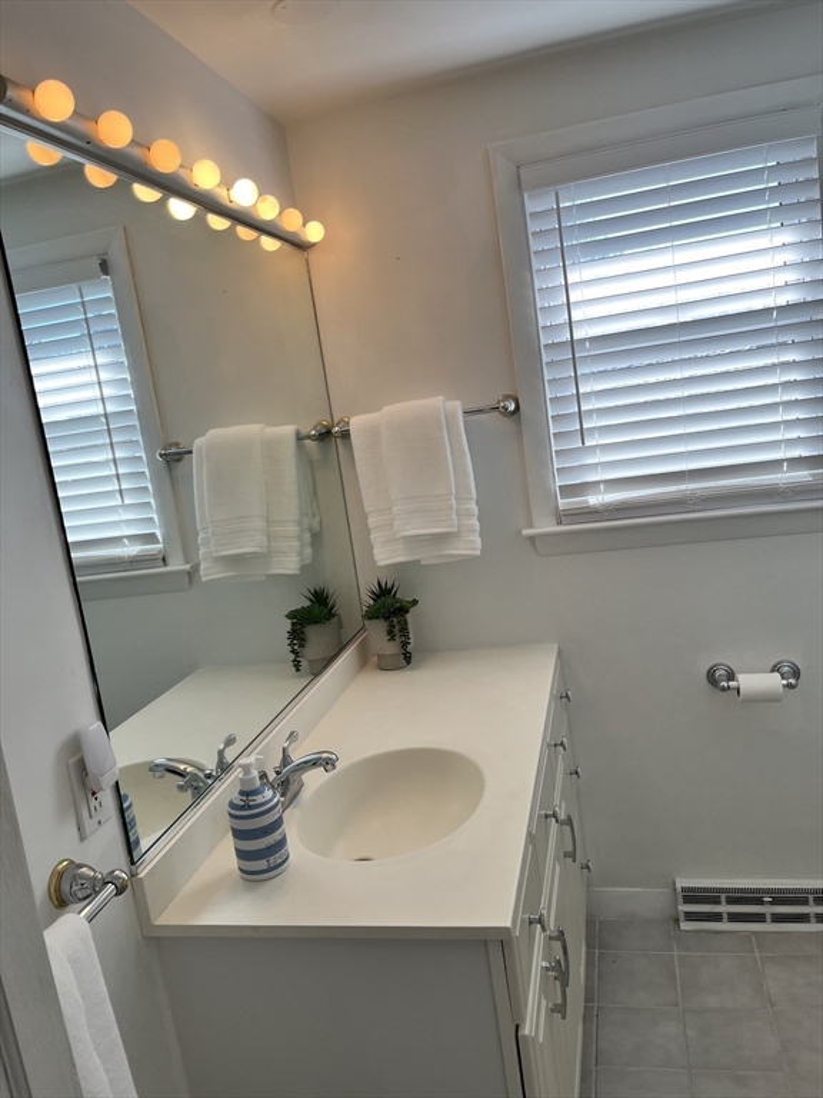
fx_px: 824
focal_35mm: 26
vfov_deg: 67.3
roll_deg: +8.0
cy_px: 549
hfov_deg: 53.1
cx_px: 412
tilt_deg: -6.9
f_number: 1.6
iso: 50
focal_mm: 5.1
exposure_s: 1/354
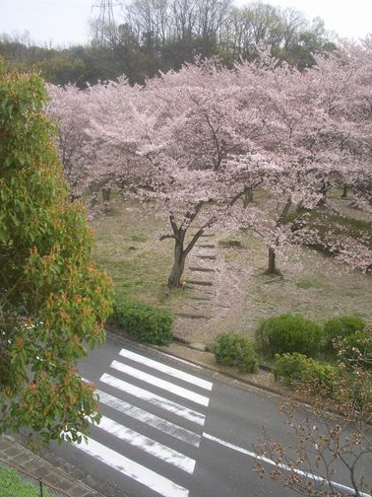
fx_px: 530
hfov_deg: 38.7
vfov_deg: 50.1
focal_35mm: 37
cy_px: 240
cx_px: 193
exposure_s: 1/160
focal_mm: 5.8
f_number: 4.3
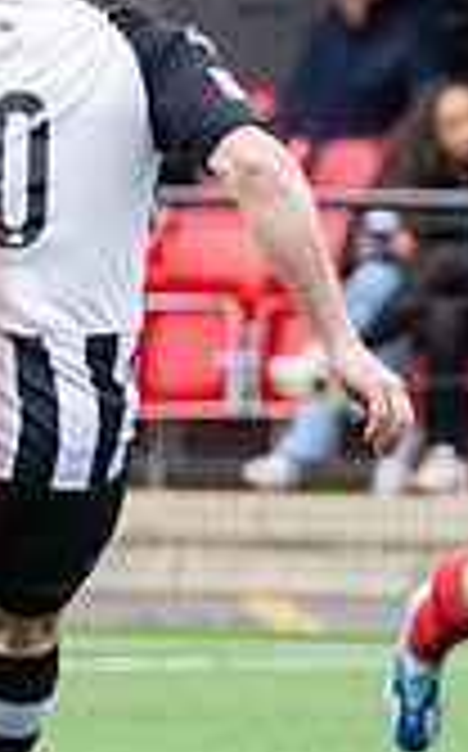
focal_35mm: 1490
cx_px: -121
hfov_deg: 0.9
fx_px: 30486
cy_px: 127
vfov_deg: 1.4
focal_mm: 165
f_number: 3.5
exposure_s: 1/2000
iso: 800
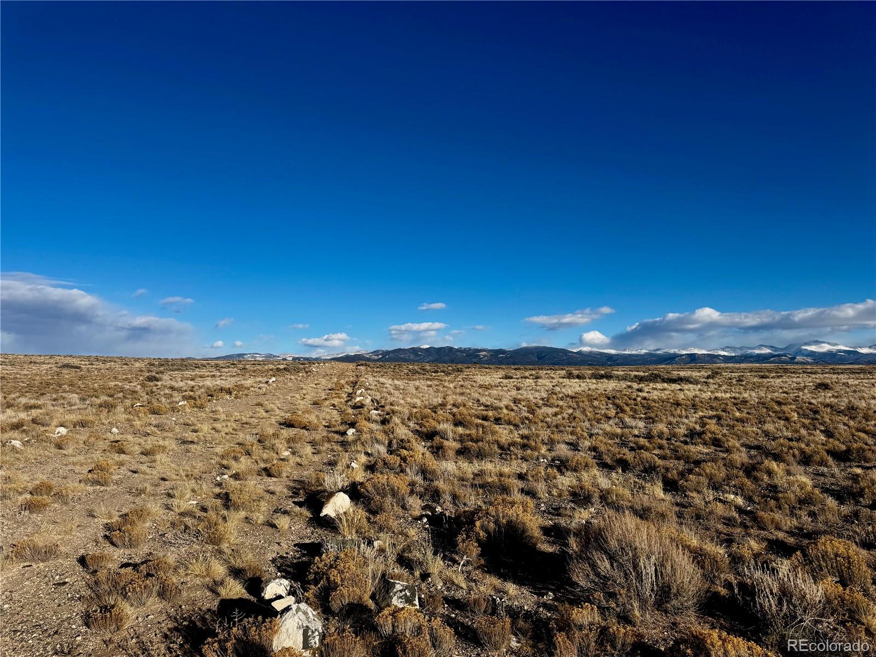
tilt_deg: +5.2
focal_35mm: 24
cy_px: 328
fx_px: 607
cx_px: 438
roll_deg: +1.4
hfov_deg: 71.6
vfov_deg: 56.8
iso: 80
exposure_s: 1/5814
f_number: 1.78
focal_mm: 6.76
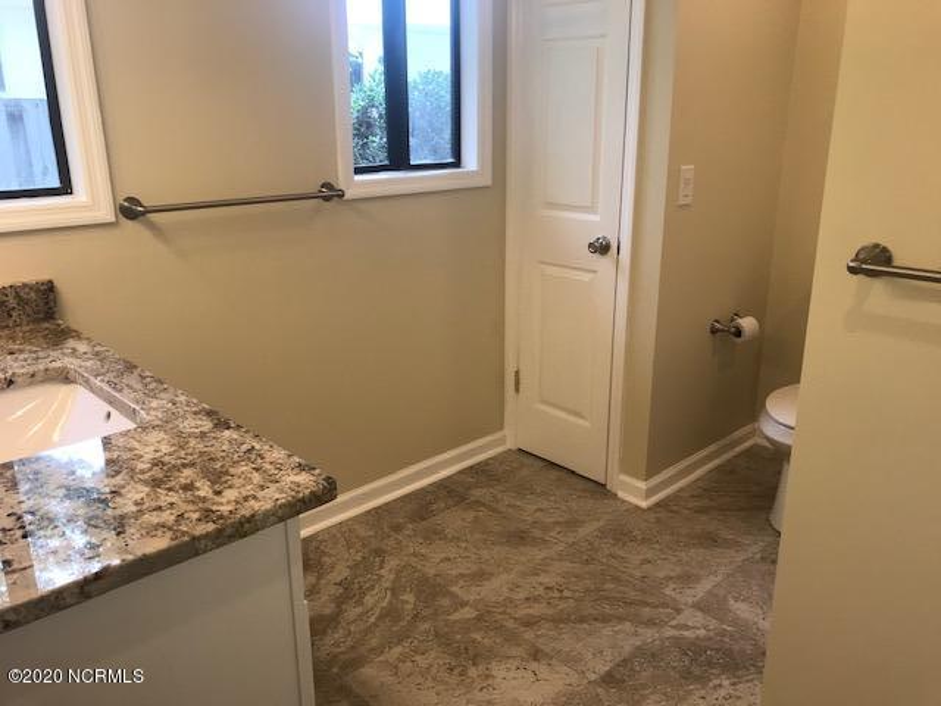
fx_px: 761
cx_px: 470
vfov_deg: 49.7
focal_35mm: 28
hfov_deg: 63.4
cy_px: 353
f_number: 1.8
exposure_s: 1/97
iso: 20
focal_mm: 3.99
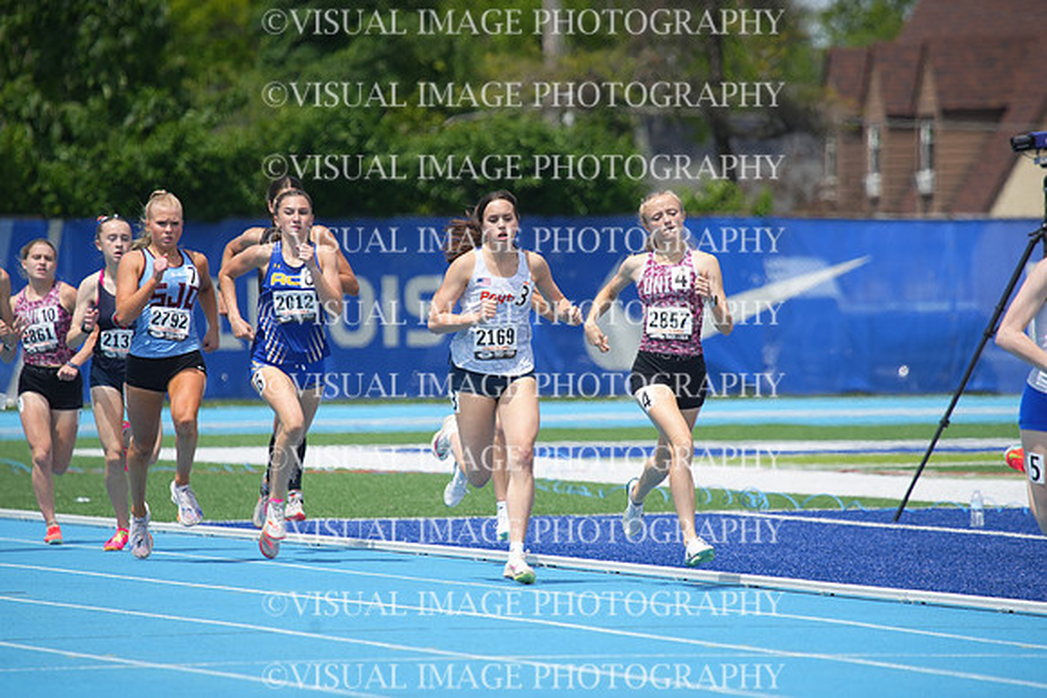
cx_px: 524
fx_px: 10472
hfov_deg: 5.7
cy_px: 349
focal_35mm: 360
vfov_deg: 3.8
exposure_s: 1/1250
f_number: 6.3
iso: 320
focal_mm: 360
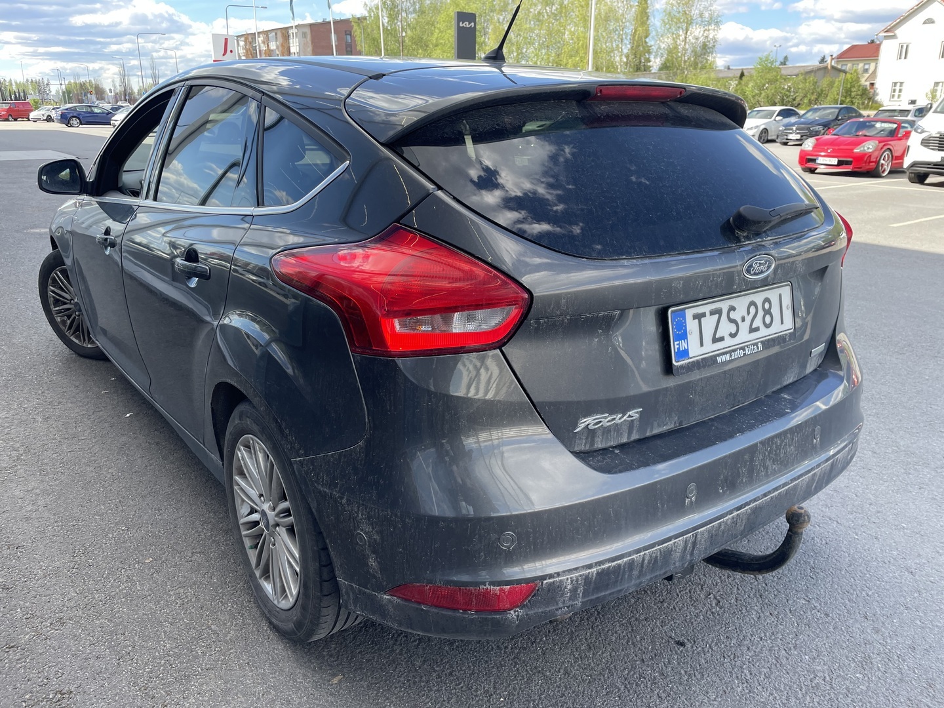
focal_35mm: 26
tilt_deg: -17.3
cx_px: 472
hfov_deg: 67.3
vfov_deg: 53.1
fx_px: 709
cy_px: 354
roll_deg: -0.7
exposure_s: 1/419
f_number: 1.6
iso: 32
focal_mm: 4.2
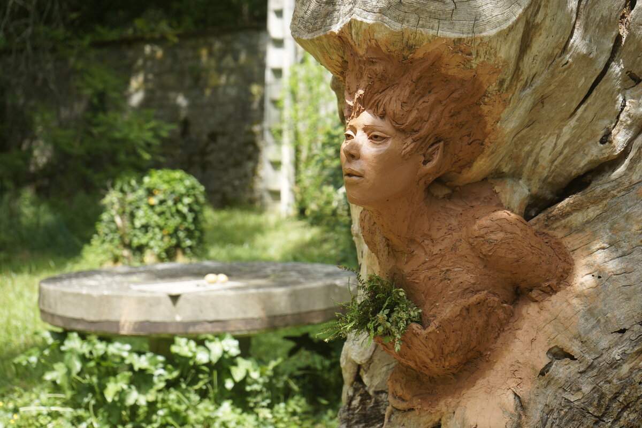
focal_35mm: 70
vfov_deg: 19.5
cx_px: 321
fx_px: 1248
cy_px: 214
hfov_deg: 28.8
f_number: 5.6
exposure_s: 1/125
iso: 100
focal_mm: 70
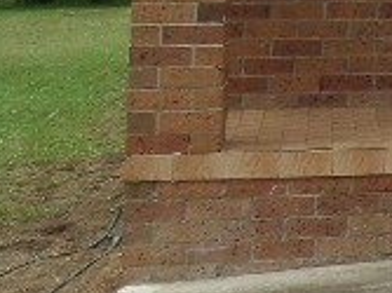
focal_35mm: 147
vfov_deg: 9.5
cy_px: -263
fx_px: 1663
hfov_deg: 11.5
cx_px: 887
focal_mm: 4
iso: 100
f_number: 3.2
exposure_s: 1/750
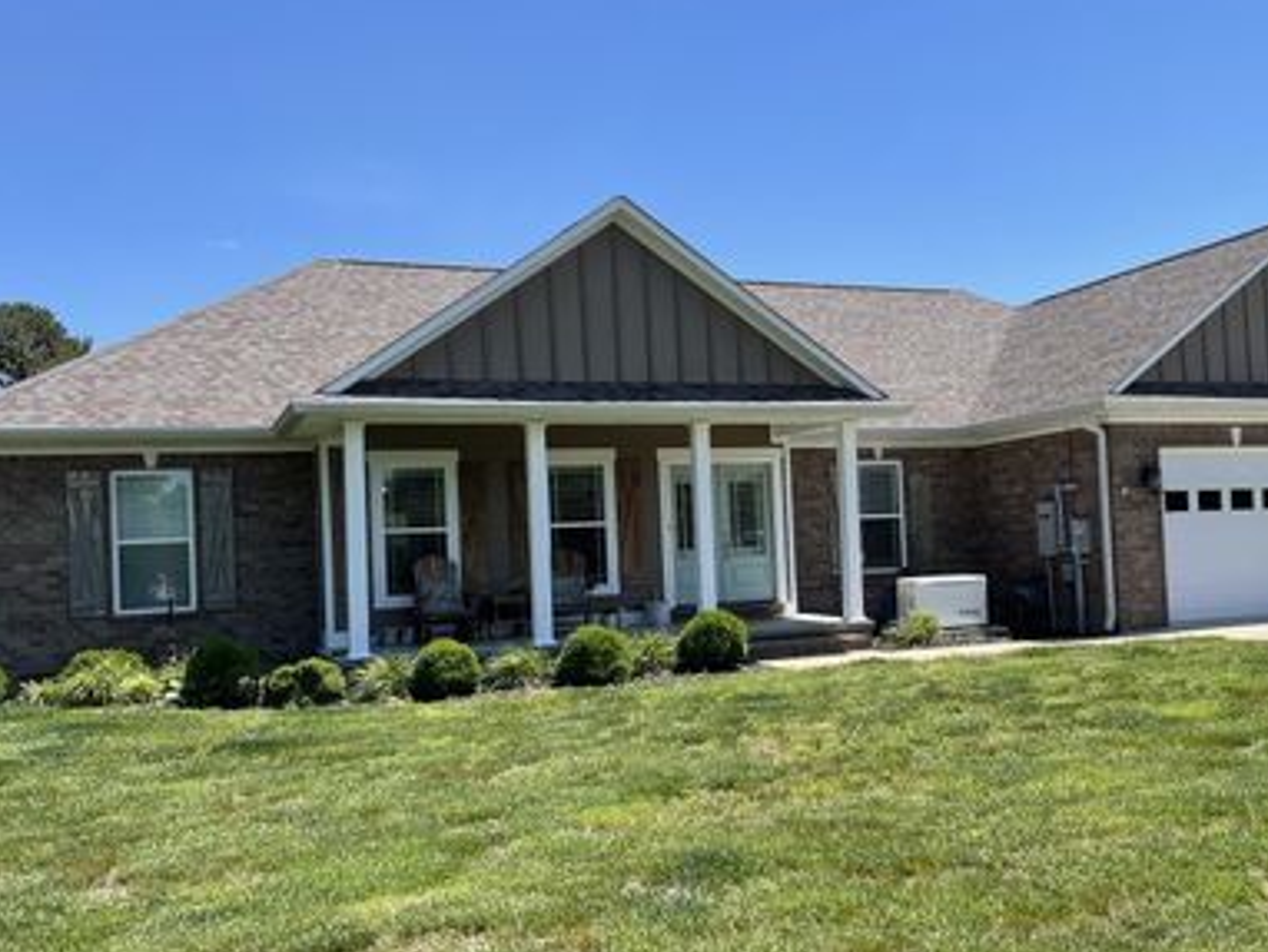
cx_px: 717
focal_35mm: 34
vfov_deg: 41.8
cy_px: 526
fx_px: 1246
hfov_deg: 53.8
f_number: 1.6
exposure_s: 1/2451
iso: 32
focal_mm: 4.2
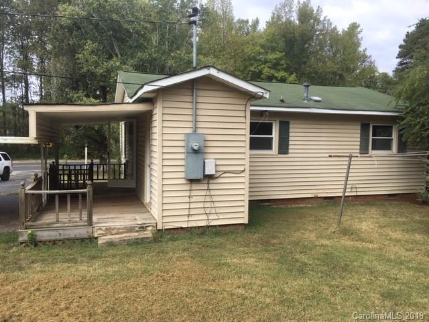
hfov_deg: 61.7
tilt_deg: -0.5
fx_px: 359
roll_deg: -2.6
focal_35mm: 29
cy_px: 161
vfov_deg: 48.2
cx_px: 214
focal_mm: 4.15
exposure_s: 1/801
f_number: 2.2
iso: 25
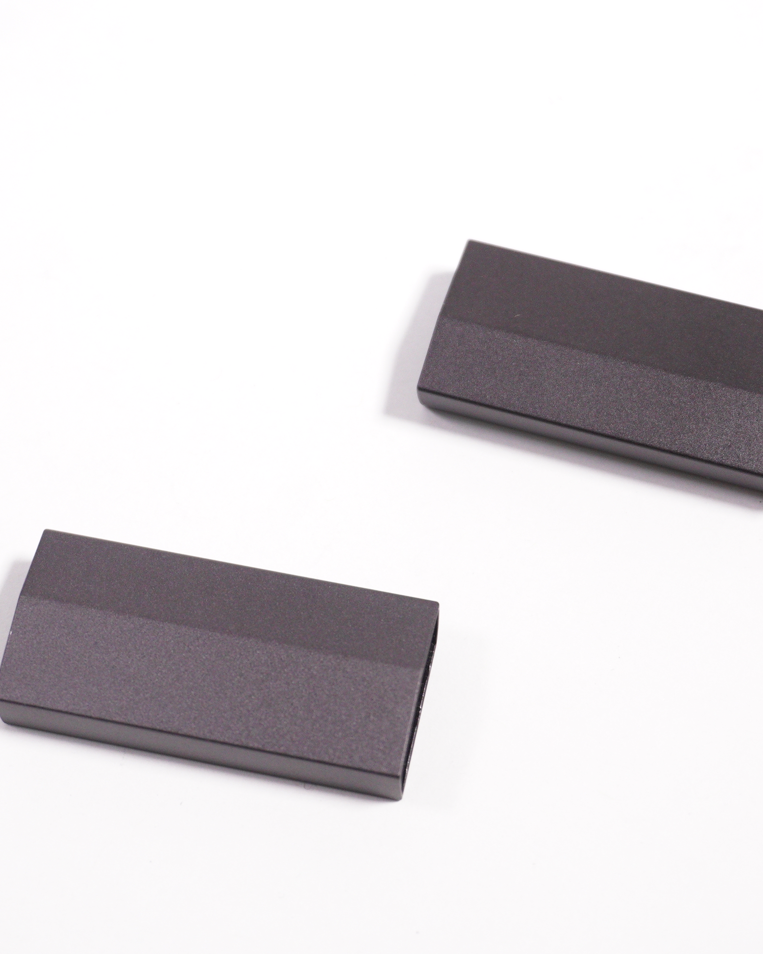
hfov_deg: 19.5
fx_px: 2222
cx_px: 403
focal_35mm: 79
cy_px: 476
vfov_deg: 24.2
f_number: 5.6
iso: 1600
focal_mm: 37
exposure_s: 1/200
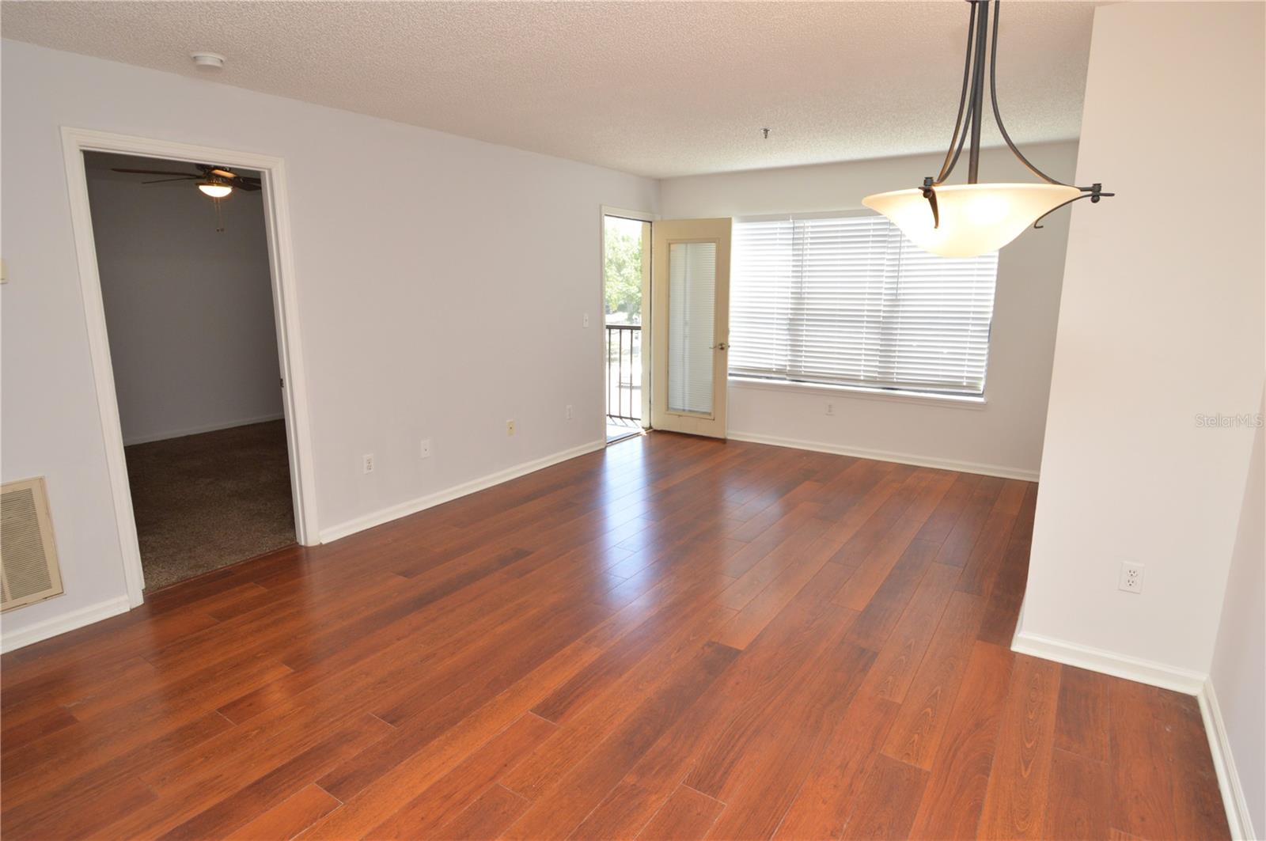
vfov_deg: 67.3
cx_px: 633
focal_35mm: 18
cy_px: 420
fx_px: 632
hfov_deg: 90.1
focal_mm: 12
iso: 400
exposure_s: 1/100
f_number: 5
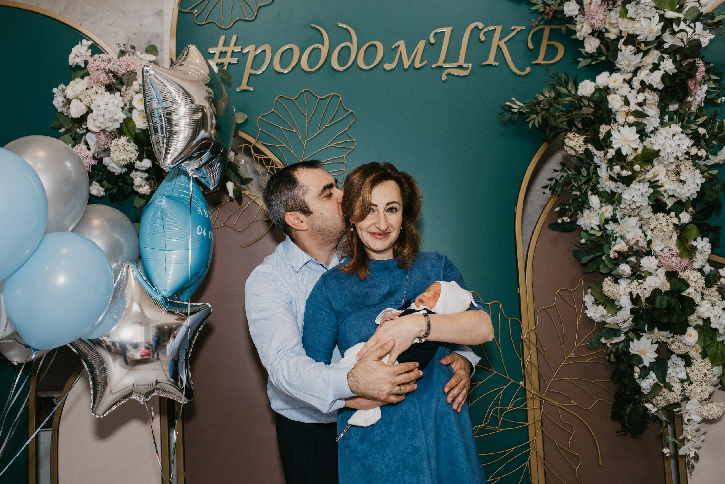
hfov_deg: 54.4
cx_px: 362
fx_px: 705
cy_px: 242
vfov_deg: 37.9
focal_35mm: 35
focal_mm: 35
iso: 500
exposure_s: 1/160
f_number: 4
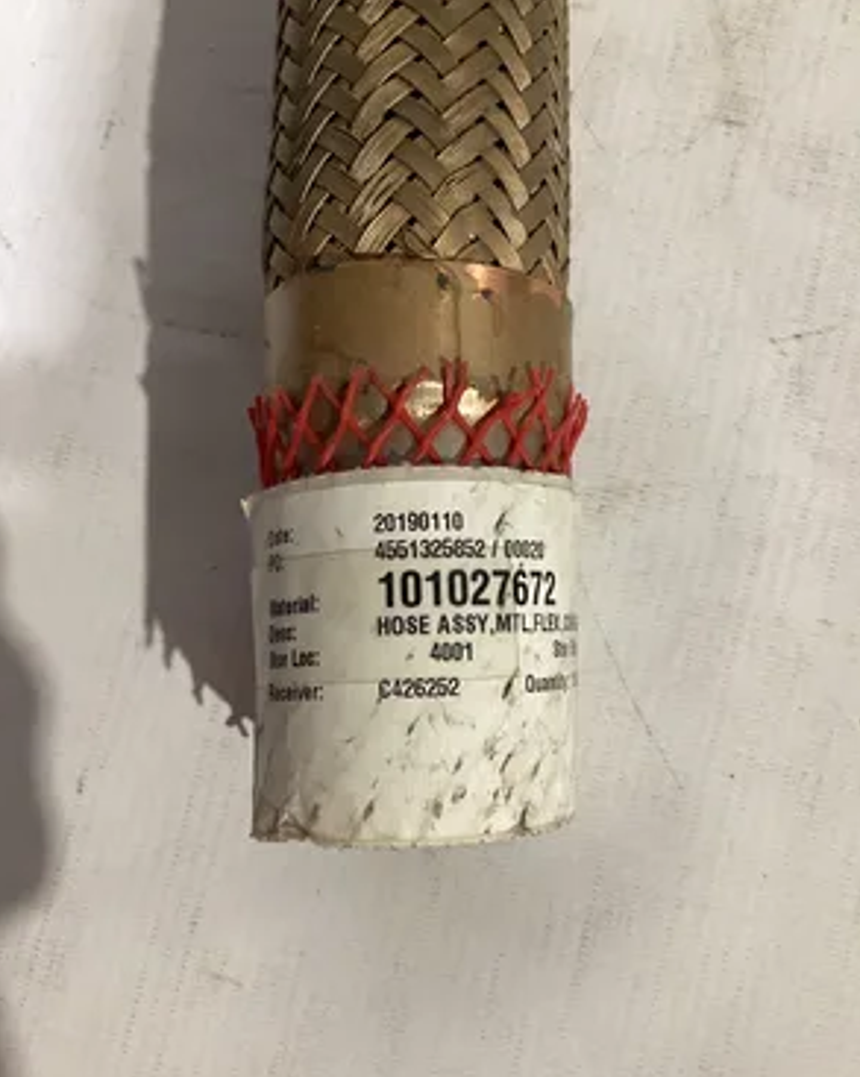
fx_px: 1051
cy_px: 572
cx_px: 423
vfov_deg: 54.2
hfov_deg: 44.5
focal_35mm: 33
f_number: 2.4
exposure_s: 1/50
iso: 320
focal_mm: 3.3
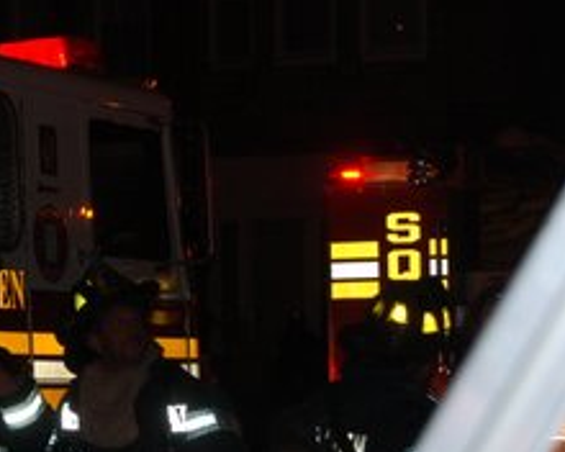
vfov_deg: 9.1
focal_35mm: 169
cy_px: 176
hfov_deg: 11.3
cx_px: -5
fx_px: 2826
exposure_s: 1/60
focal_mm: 55
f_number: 5.6
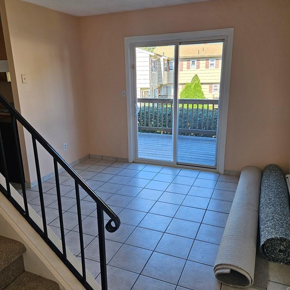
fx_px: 265
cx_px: 143
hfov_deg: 57.3
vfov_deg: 57.3
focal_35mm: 28
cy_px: 143
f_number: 1.8
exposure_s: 1/180
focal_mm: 5.4
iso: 80
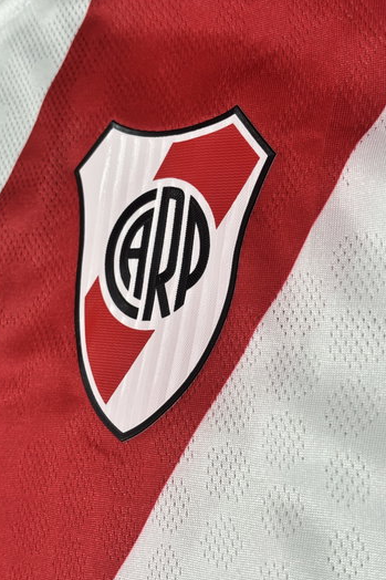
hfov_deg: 24.6
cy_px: 293
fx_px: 885
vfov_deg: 36.3
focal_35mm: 55
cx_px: 209
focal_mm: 5.96
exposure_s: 1/33
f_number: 1.6
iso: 125
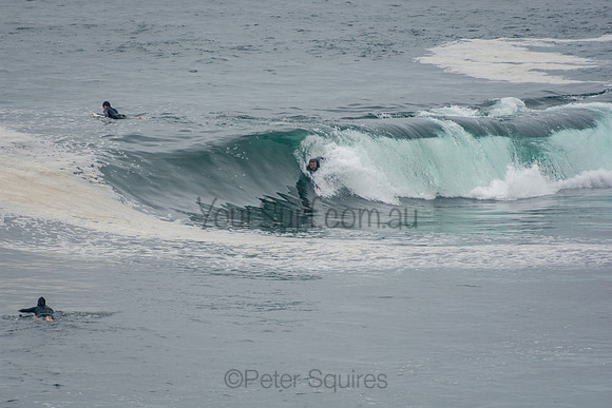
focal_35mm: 600
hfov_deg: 3.4
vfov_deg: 2.3
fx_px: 10202
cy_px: 204
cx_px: 306
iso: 320
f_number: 5.6
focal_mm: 400
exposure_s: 1/1250
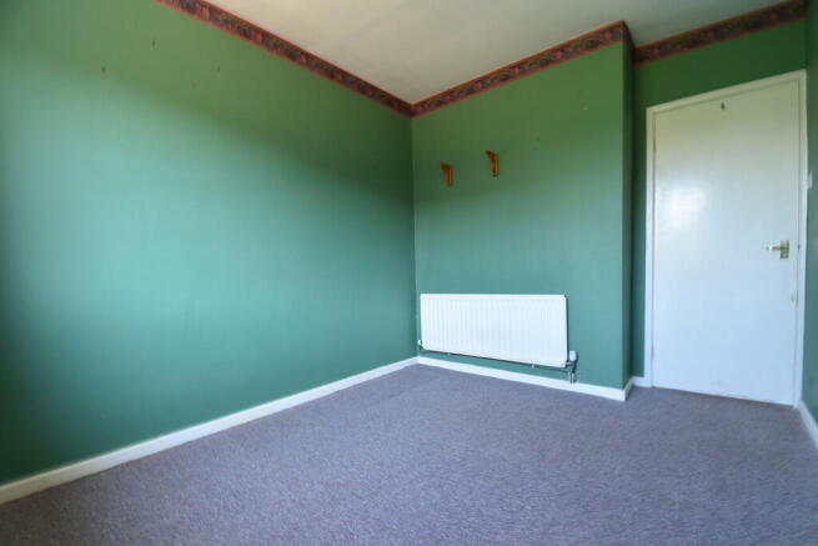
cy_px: 273
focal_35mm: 15
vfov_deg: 77.4
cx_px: 409
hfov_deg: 100.4
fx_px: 341
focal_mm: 10
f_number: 8
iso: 250
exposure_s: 1/4
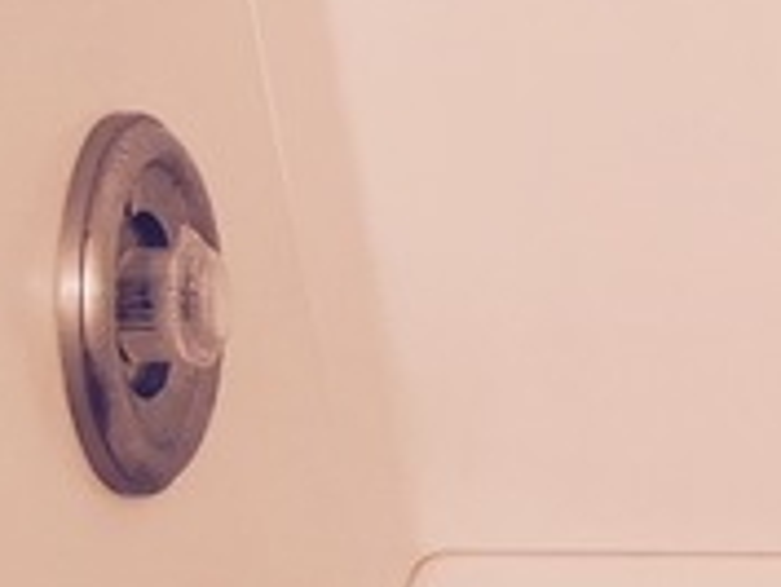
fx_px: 2371
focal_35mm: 105
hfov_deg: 16.9
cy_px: 463
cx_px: 1187
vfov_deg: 14.0
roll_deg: -3.6
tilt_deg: -34.1
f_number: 2.2
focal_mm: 4.15
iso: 80
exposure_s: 1/30
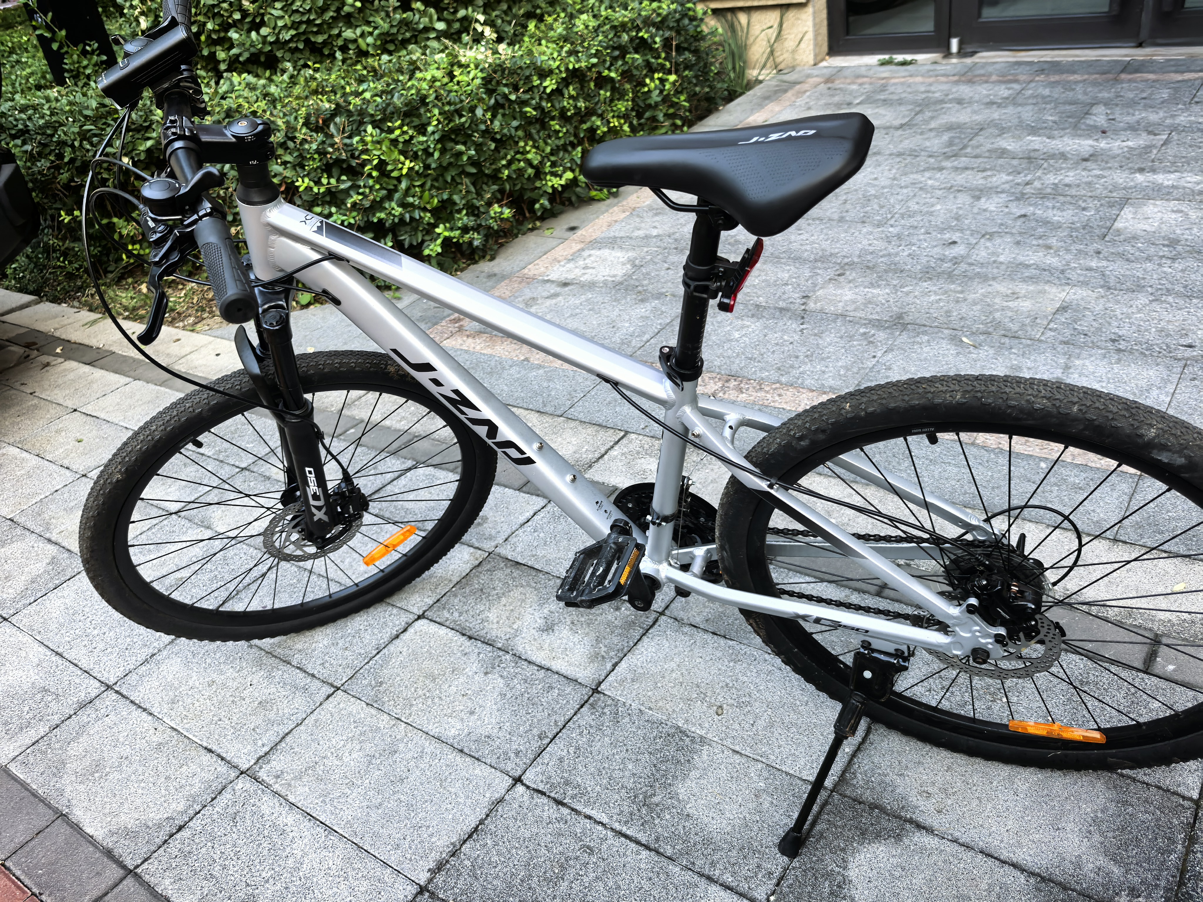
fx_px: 938
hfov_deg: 65.3
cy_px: 451
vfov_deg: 51.4
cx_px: 602
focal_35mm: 27
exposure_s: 1/100
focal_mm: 6.98
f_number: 1.4
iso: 125
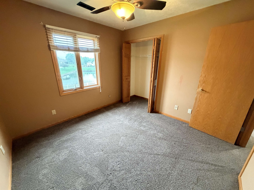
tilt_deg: -17.5
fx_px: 103
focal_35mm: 14
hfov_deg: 102.1
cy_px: 95
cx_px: 127
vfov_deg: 85.7
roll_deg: -0.9
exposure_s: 1/60
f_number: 2.2
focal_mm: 2.22
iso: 640
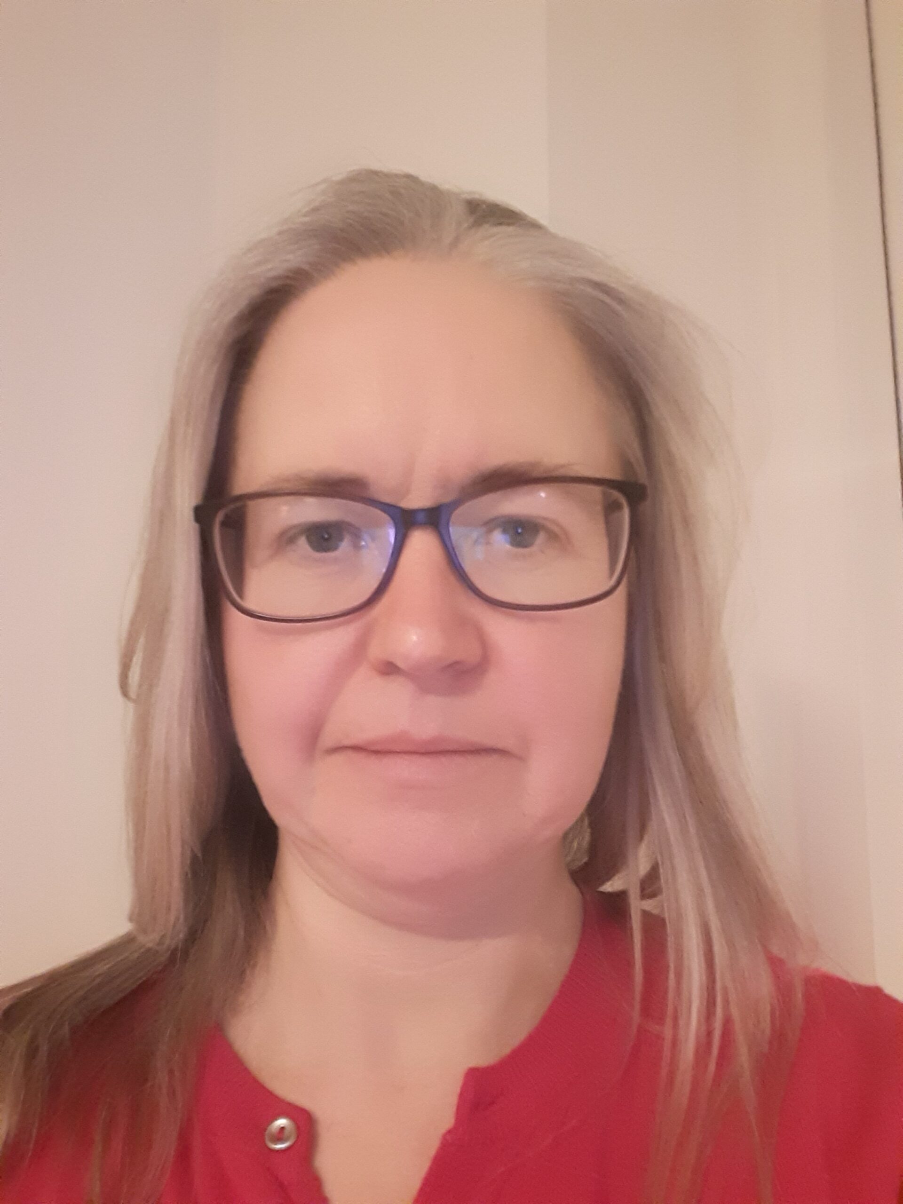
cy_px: 602
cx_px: 452
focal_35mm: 31
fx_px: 1078
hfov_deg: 45.4
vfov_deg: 58.4
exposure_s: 1/8
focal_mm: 2.61
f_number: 2
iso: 640
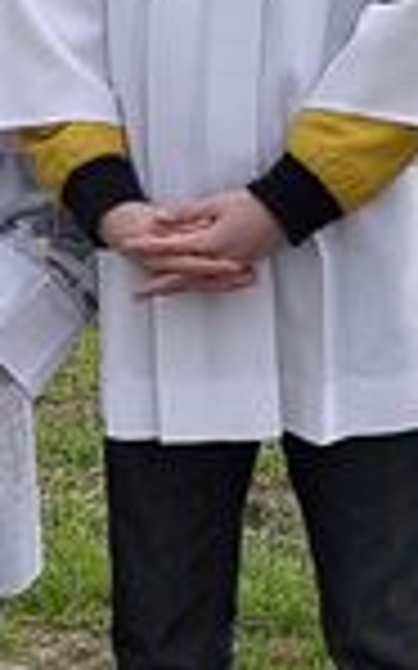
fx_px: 3503
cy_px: 16
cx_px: 939
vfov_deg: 10.8
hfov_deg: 6.5
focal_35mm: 192
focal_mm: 22
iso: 320
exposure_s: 1/400
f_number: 10
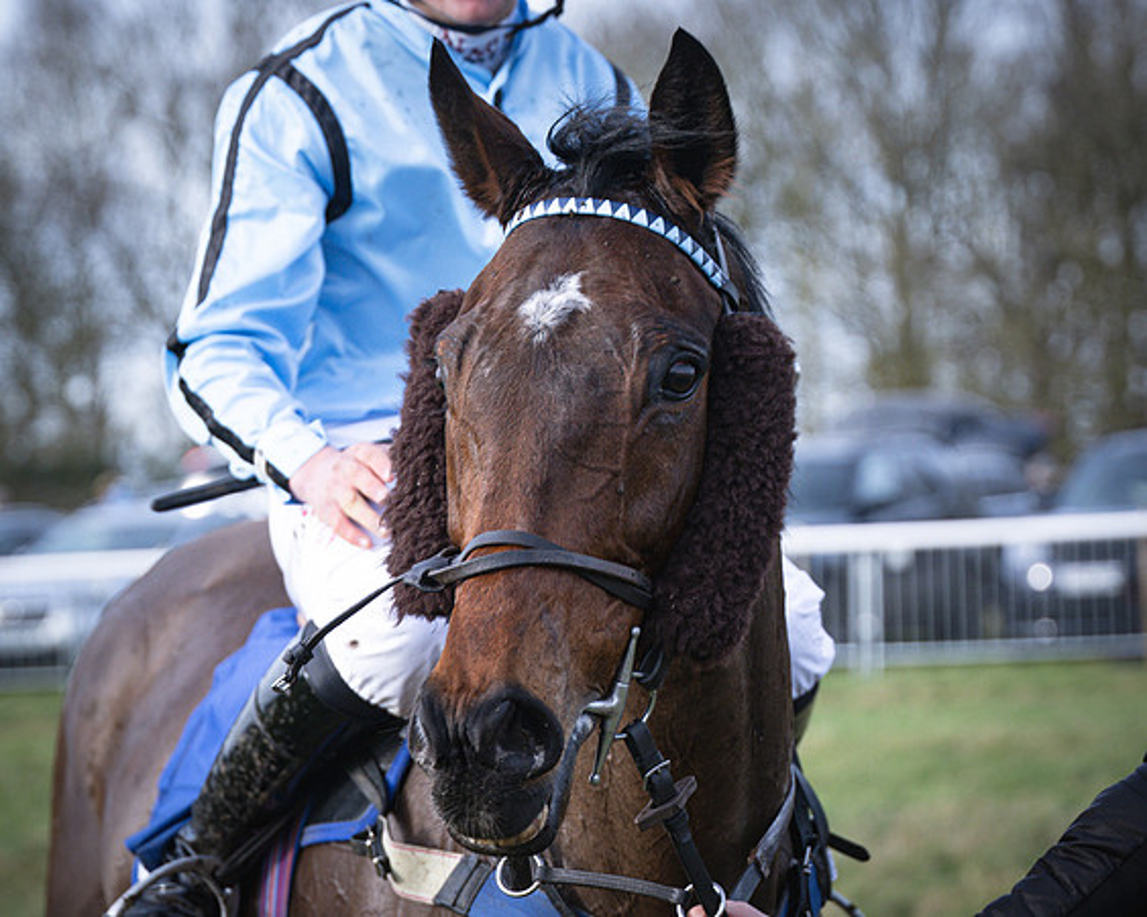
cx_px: 649
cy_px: 480
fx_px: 4643
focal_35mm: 137
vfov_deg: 11.3
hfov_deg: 14.1
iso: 400
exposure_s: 1/2000
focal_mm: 70
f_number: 2.8
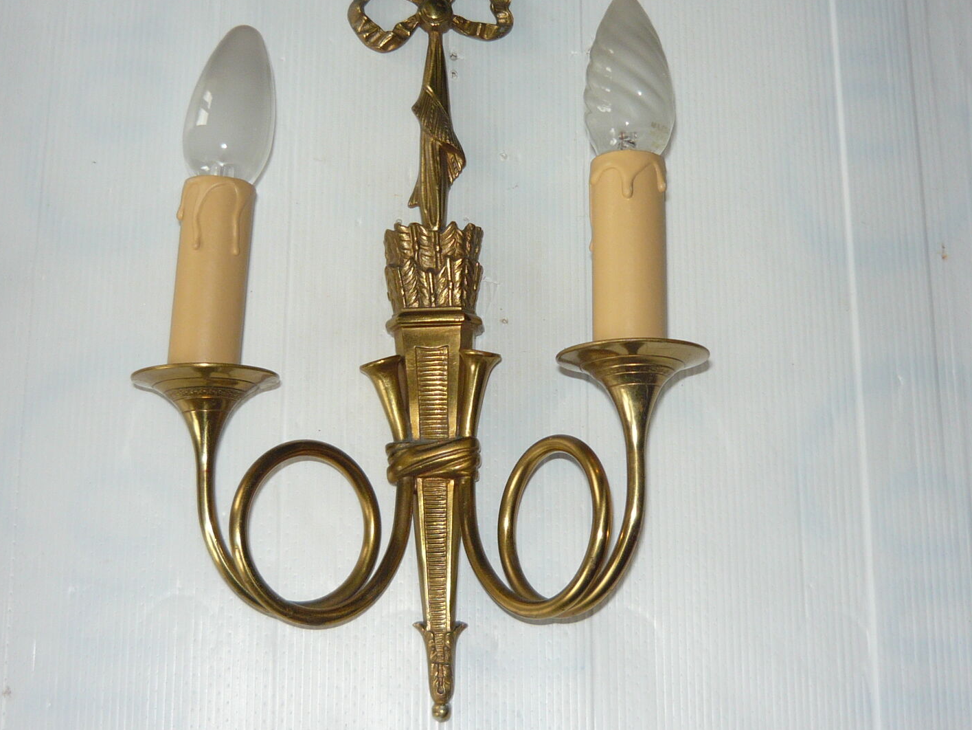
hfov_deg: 36.8
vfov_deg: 28.0
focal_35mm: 52
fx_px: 1461
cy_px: 336
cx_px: 497
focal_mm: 5.5
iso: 100
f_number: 2.8
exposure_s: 1/30
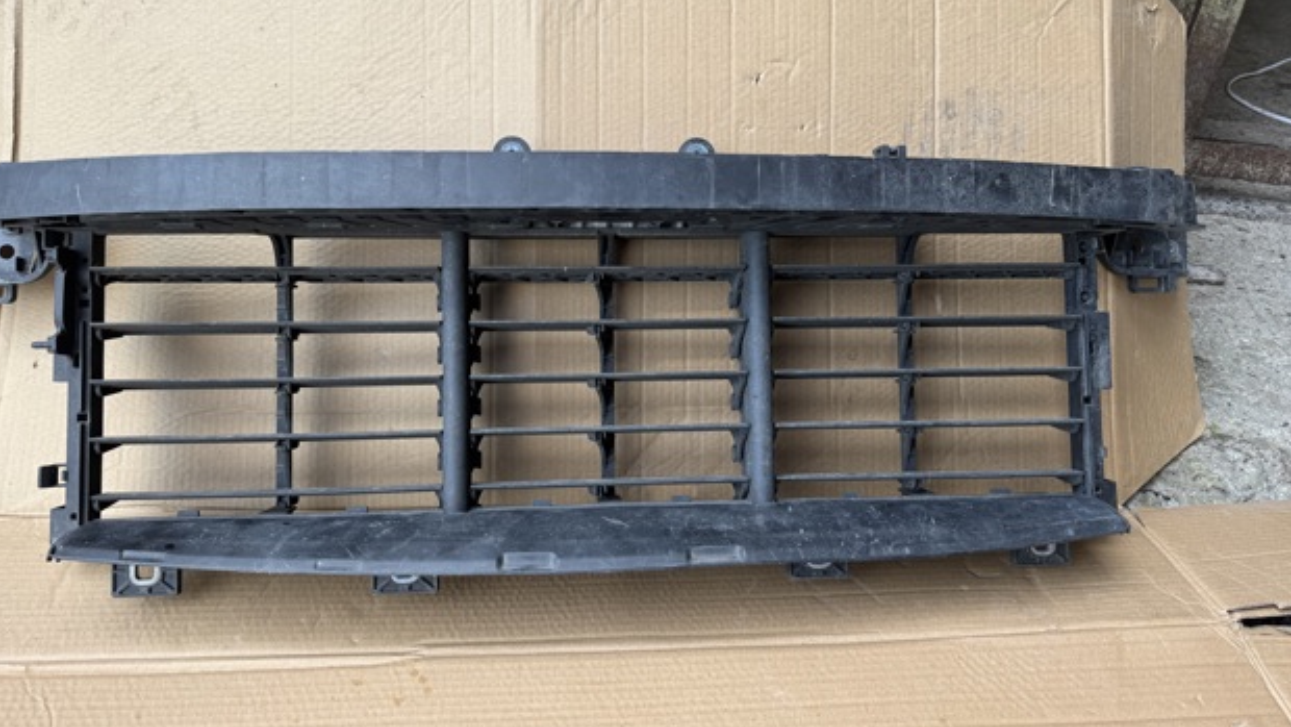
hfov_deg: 69.8
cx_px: 633
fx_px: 924
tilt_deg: -31.3
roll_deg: -0.4
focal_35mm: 27
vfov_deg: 42.8
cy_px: 317
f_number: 1.78
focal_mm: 6.76
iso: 64
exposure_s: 1/209
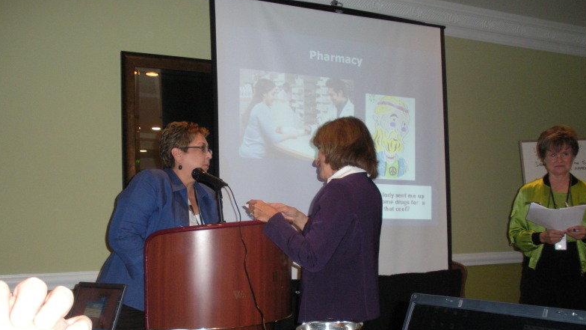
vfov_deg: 29.6
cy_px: 203
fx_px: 622
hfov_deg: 50.5
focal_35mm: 40
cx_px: 296
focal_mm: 6.3
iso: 310
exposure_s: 1/60
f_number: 3.5
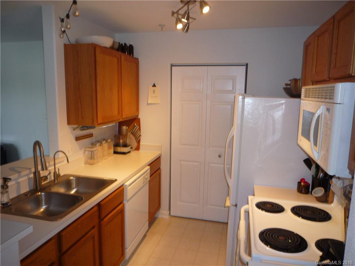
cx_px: 178
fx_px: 256
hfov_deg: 69.4
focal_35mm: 25
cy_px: 133
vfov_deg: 54.9
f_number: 2.8
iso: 100
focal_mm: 4.4
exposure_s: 1/30
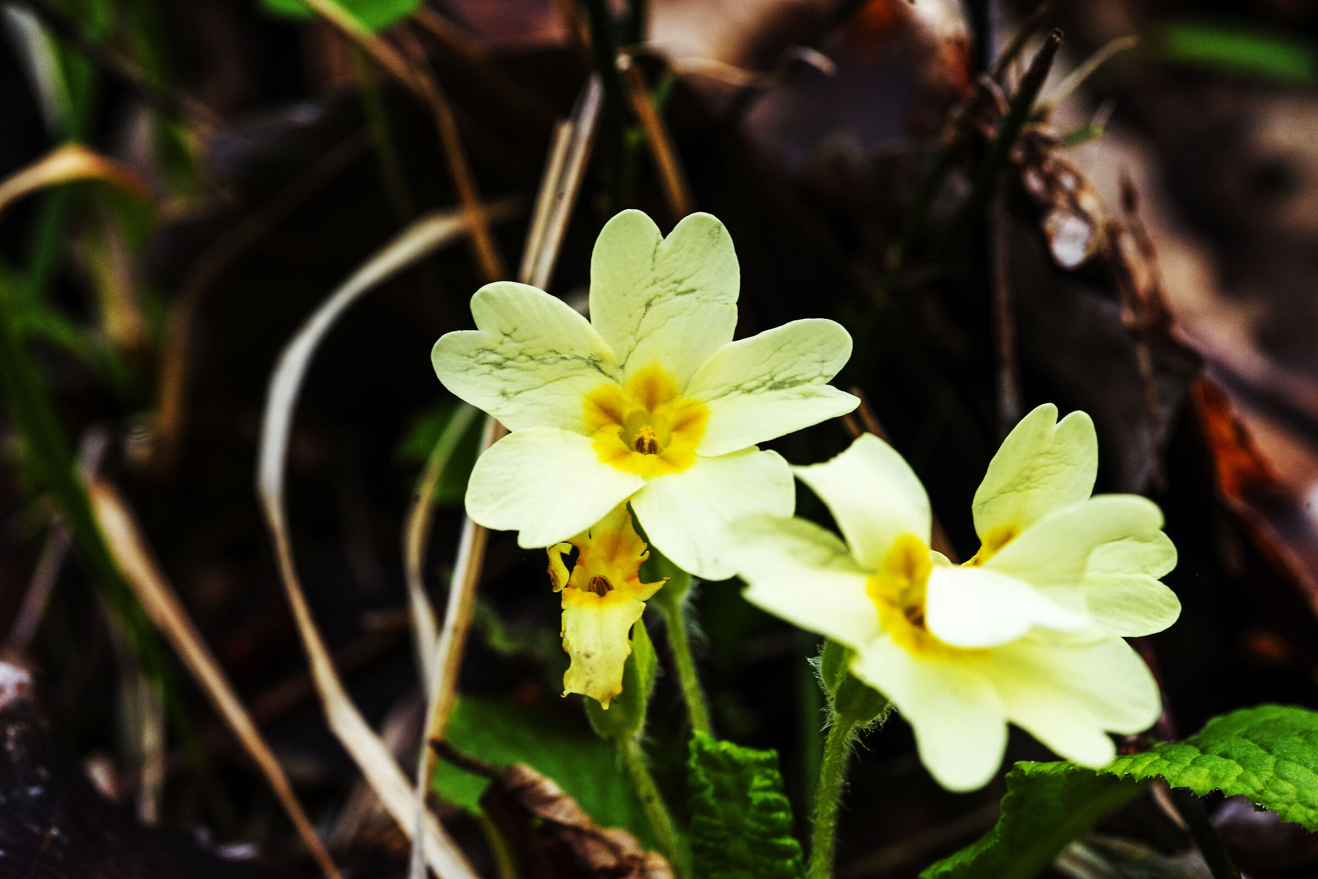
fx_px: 3662
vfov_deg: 13.7
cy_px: 440
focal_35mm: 100
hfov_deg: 20.4
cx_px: 659
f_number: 11
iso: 1600
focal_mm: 100
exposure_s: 1/30
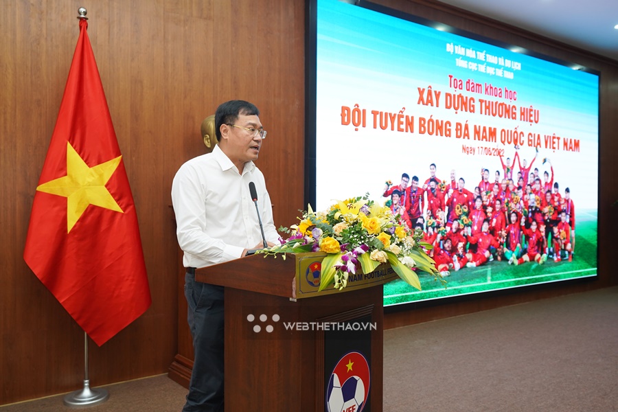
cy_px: 206
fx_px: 515
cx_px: 309
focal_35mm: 30
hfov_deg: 61.9
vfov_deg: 43.6
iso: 1000
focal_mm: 30
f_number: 4
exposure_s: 1/200
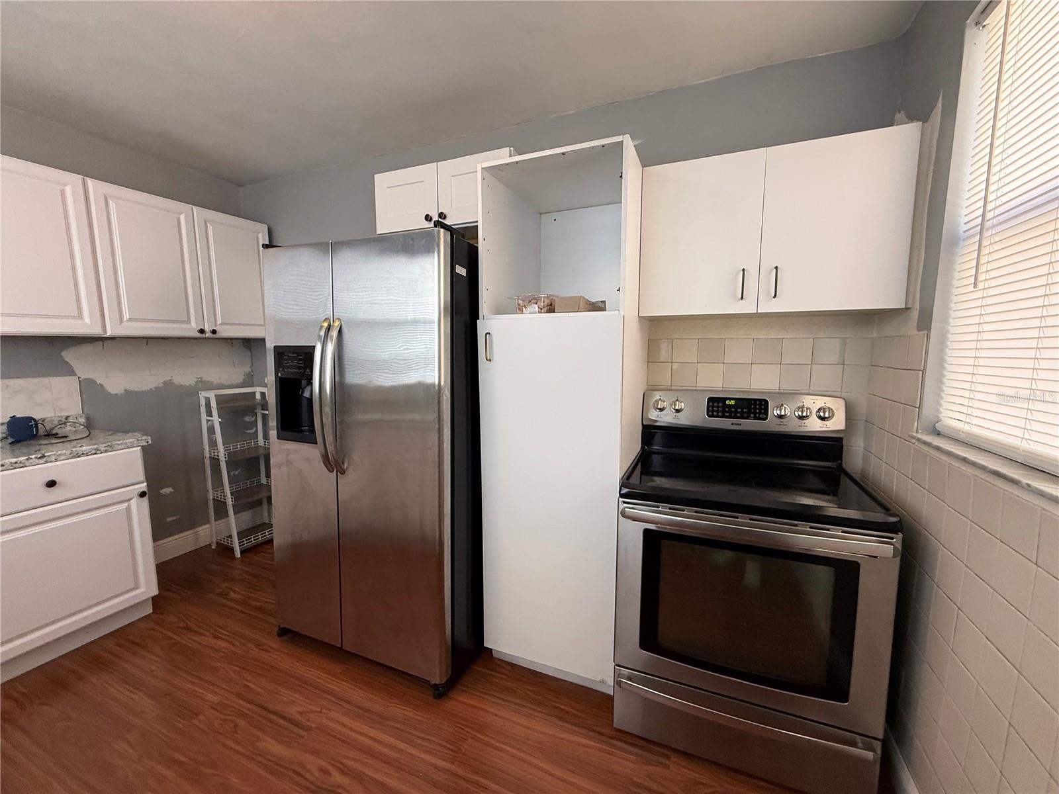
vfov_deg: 85.7
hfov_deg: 102.1
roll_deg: +0.4
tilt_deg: -5.6
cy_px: 397
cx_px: 530
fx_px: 428
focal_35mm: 14
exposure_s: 1/120
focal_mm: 2.22
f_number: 2.2
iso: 250
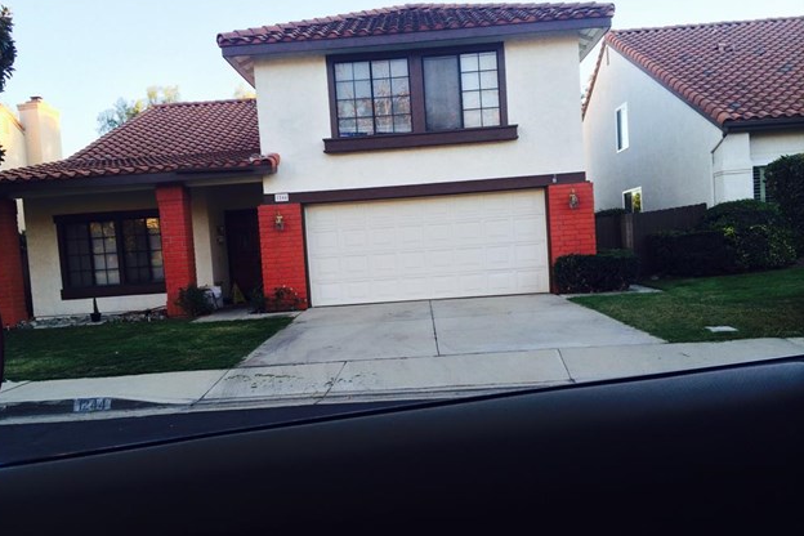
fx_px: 715
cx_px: 394
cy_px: 298
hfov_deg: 58.7
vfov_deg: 41.1
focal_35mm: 32
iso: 40
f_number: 2.2
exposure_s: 1/120
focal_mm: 4.12
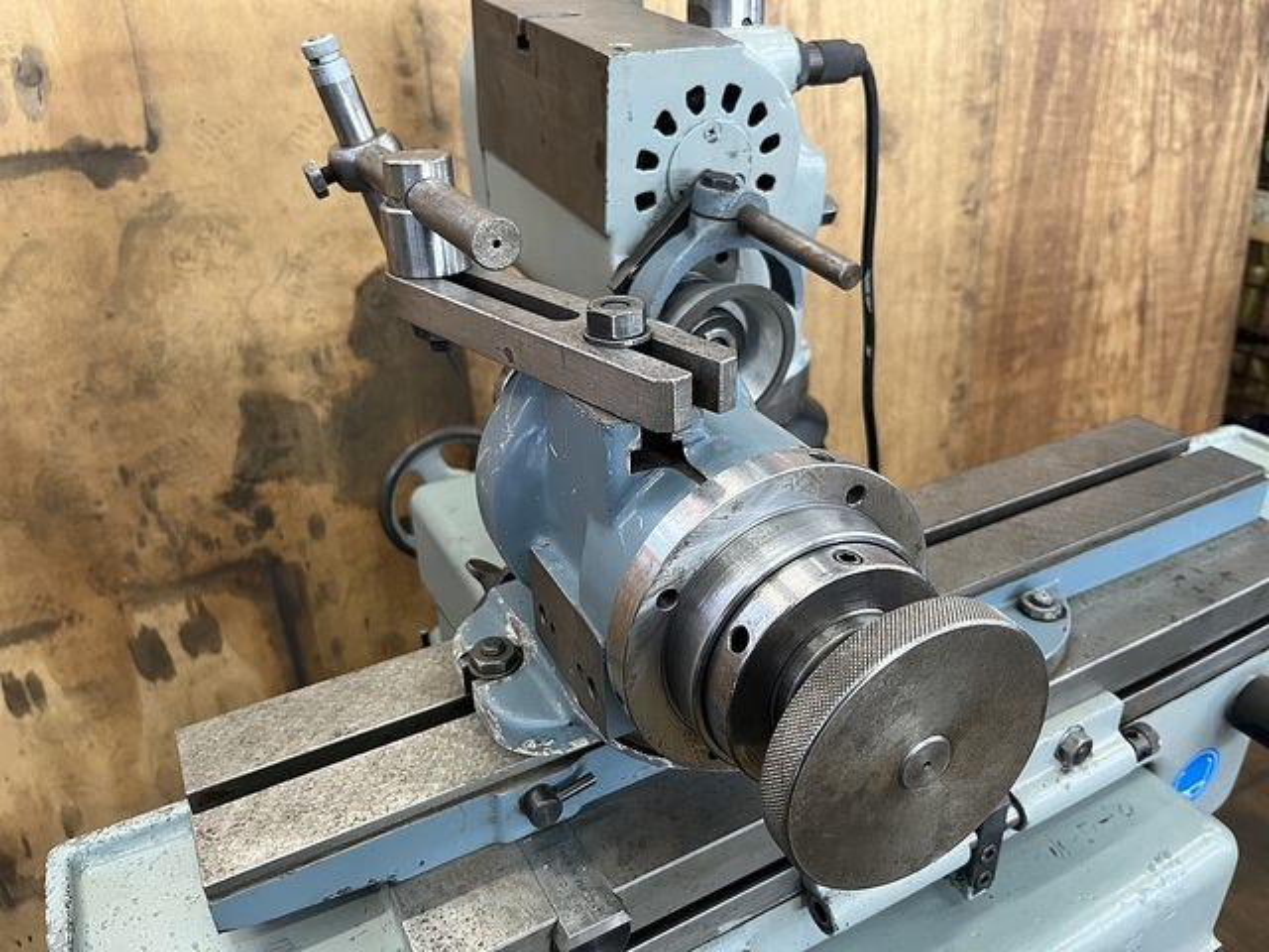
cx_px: 634
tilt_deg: -27.7
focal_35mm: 26
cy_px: 476
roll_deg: +3.1
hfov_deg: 67.3
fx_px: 953
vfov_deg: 53.1
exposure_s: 1/65
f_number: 1.6
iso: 125
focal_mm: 5.1
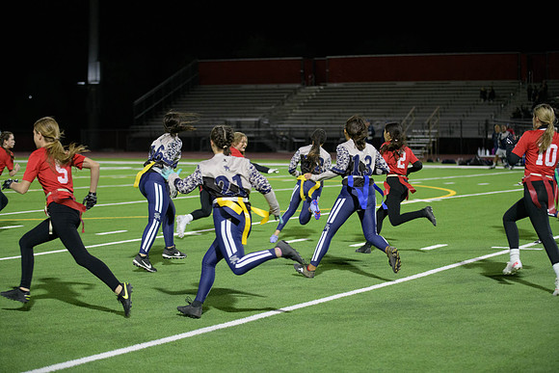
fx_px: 1320
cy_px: 186
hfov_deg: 23.9
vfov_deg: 16.1
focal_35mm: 85
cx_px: 280
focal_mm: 85
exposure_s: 1/640
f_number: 2.8
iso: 3200
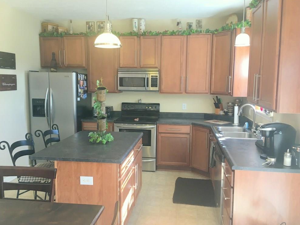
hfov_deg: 60.0
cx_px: 151
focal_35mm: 30
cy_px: 114
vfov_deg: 46.8
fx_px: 260
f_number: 2.2
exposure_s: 1/30
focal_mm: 4.15
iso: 32
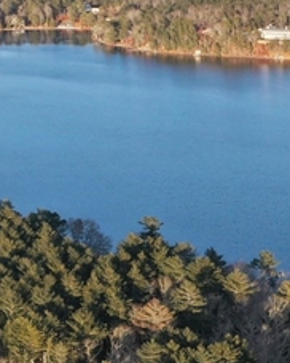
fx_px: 1268
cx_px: 218
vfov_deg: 16.1
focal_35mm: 118
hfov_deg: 13.0
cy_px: 311
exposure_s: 1/320
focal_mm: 10.26
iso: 100
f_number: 5
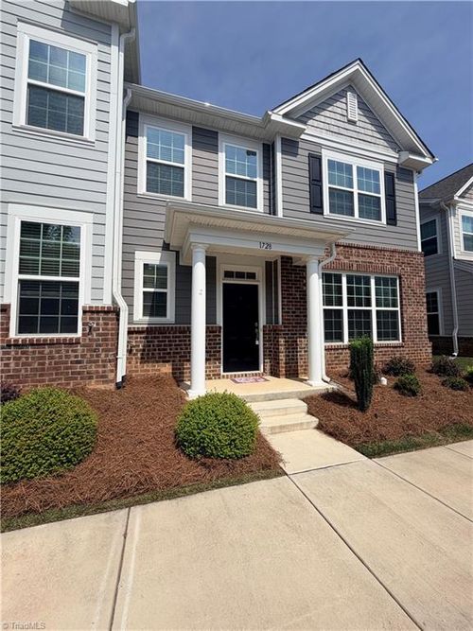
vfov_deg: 102.1
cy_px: 316
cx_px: 236
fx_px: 255
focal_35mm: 14
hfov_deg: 85.7
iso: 20
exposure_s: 1/1211
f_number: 2.2
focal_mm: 2.22
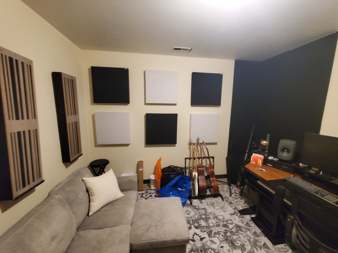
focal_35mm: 13
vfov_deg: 89.9
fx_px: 127
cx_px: 169
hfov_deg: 106.2
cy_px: 126
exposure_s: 1/24
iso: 1000
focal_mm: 1.8
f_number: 2.2
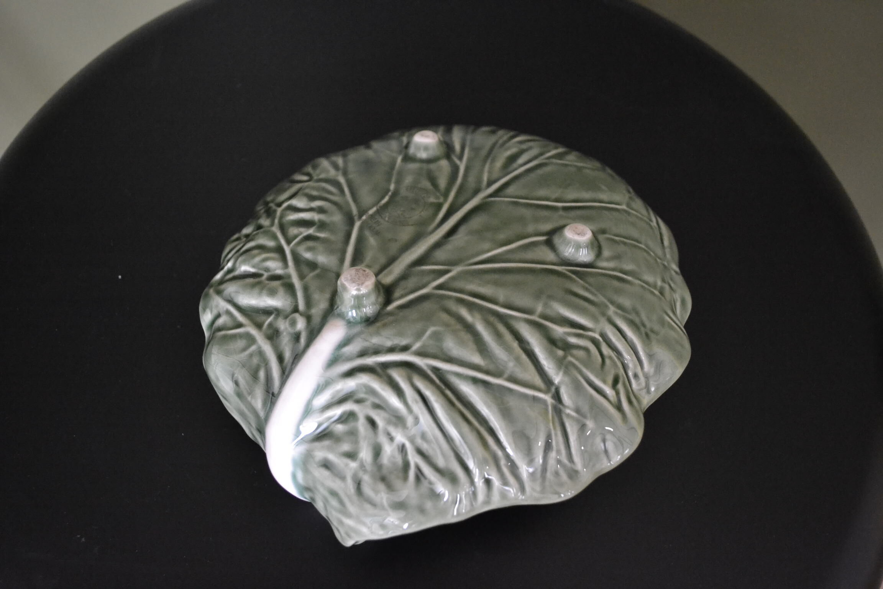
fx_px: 809
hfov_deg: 57.2
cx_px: 442
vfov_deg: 40.0
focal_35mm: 33
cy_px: 294
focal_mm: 22
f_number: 3.8
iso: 3200
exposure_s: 1/50
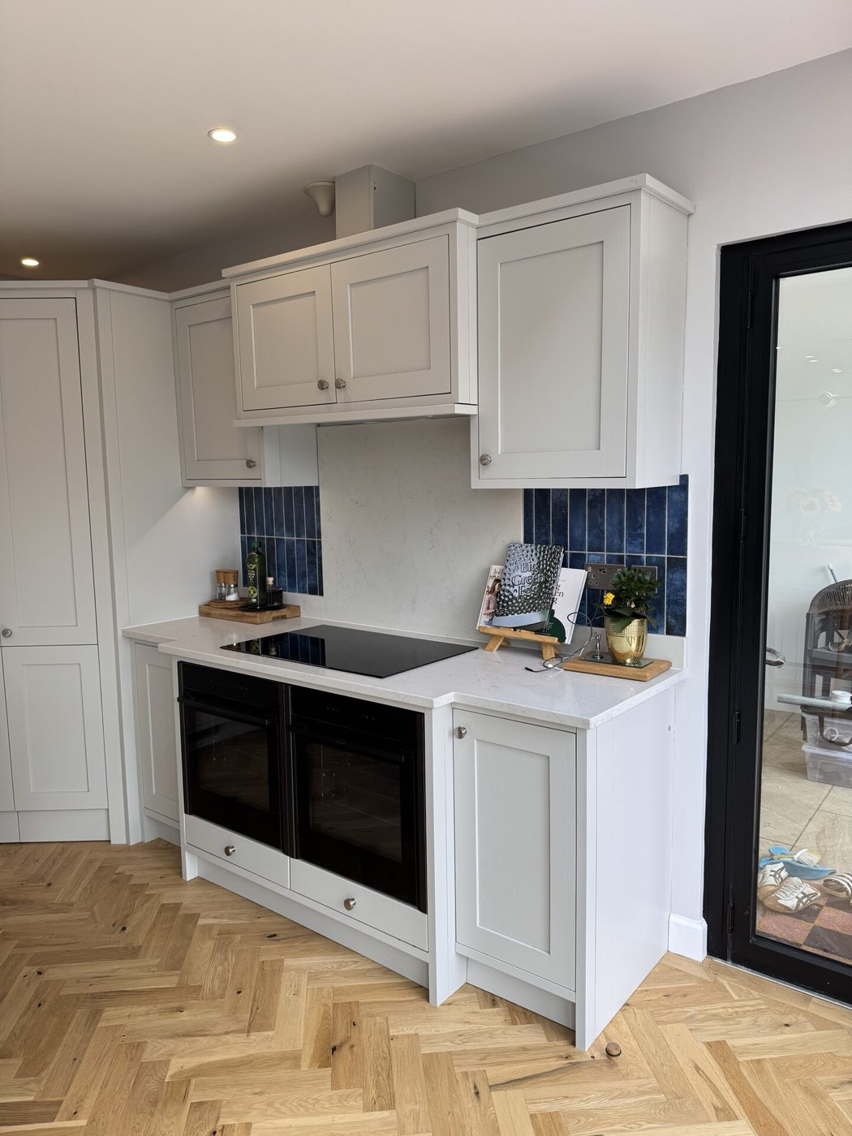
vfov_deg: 71.6
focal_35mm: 24
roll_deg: +1.0
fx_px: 788
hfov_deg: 56.8
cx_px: 426
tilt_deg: -6.7
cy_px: 568
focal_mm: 6.76
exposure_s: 1/305
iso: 80
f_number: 1.78
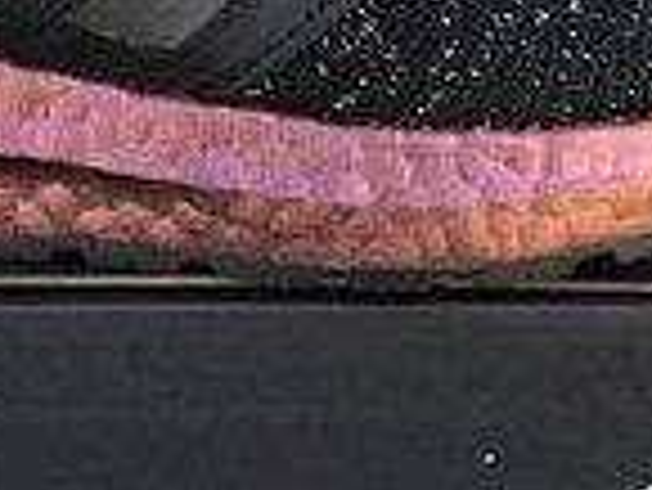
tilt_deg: -17.5
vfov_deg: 10.8
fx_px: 2583
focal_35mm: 137
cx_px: 40
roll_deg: -1.0
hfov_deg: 14.2
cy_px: 63
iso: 40
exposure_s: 1/100
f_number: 2.4
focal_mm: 3.3
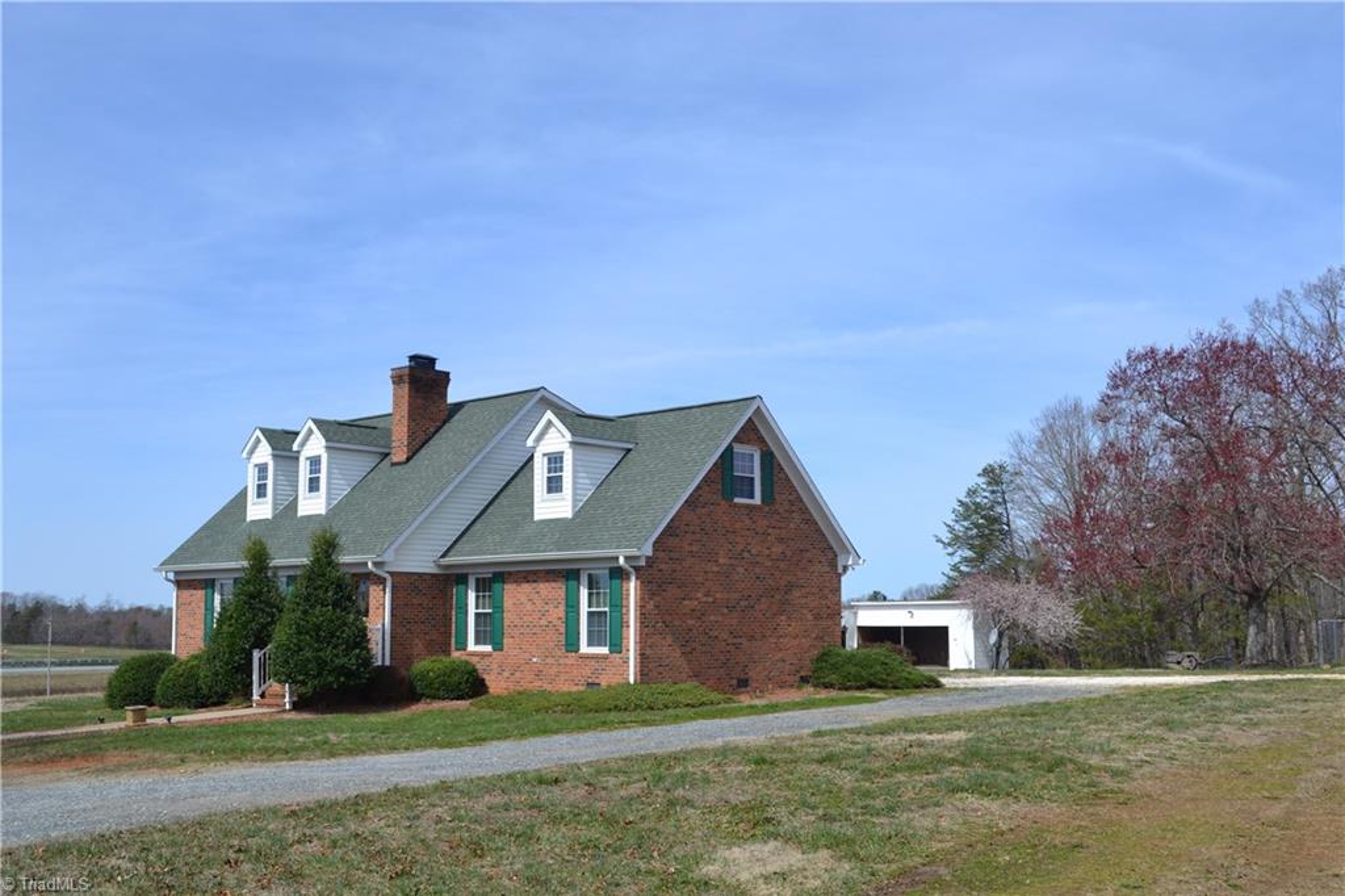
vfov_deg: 36.8
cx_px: 672
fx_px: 1344
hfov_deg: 53.1
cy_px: 448
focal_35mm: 36
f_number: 8
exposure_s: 1/250
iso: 100
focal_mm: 24
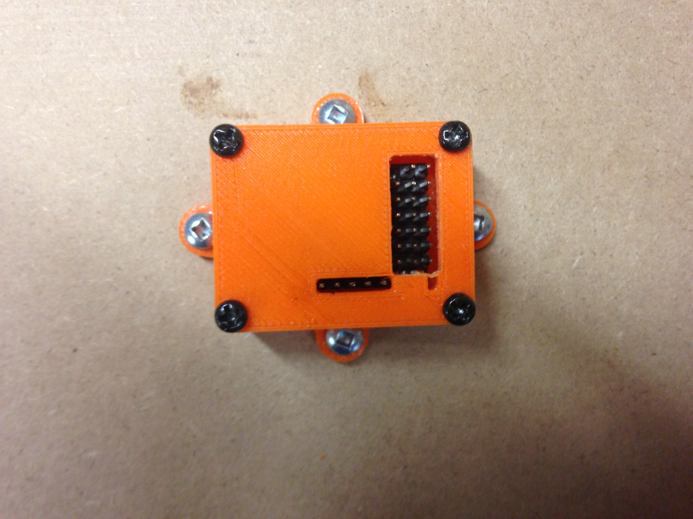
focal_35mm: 33
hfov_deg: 55.4
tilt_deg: -88.9
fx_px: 661
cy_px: 260
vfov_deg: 42.9
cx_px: 346
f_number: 2.4
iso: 125
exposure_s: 1/20
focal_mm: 4.12
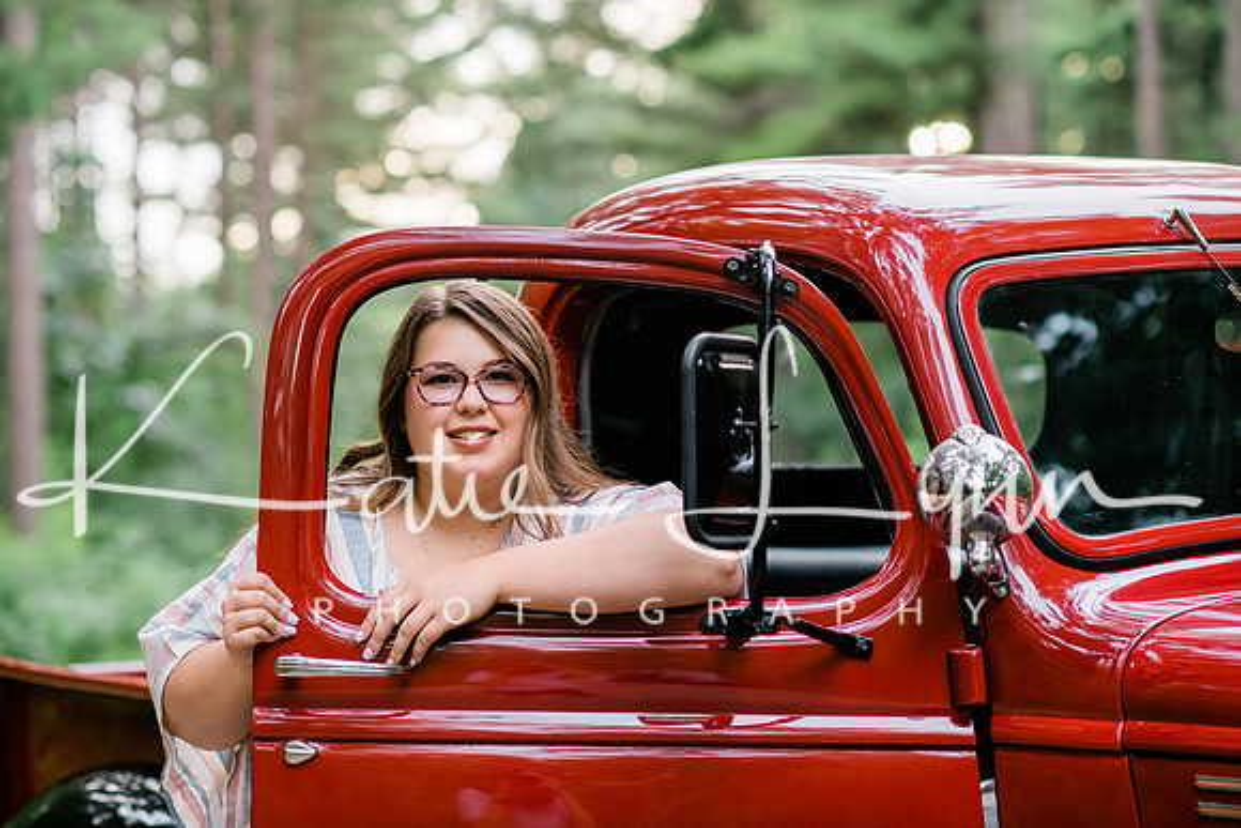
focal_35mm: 85
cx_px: 620
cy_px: 414
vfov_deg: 16.1
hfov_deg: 23.9
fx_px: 2931
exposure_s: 1/320
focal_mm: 85
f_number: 2.8
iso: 640
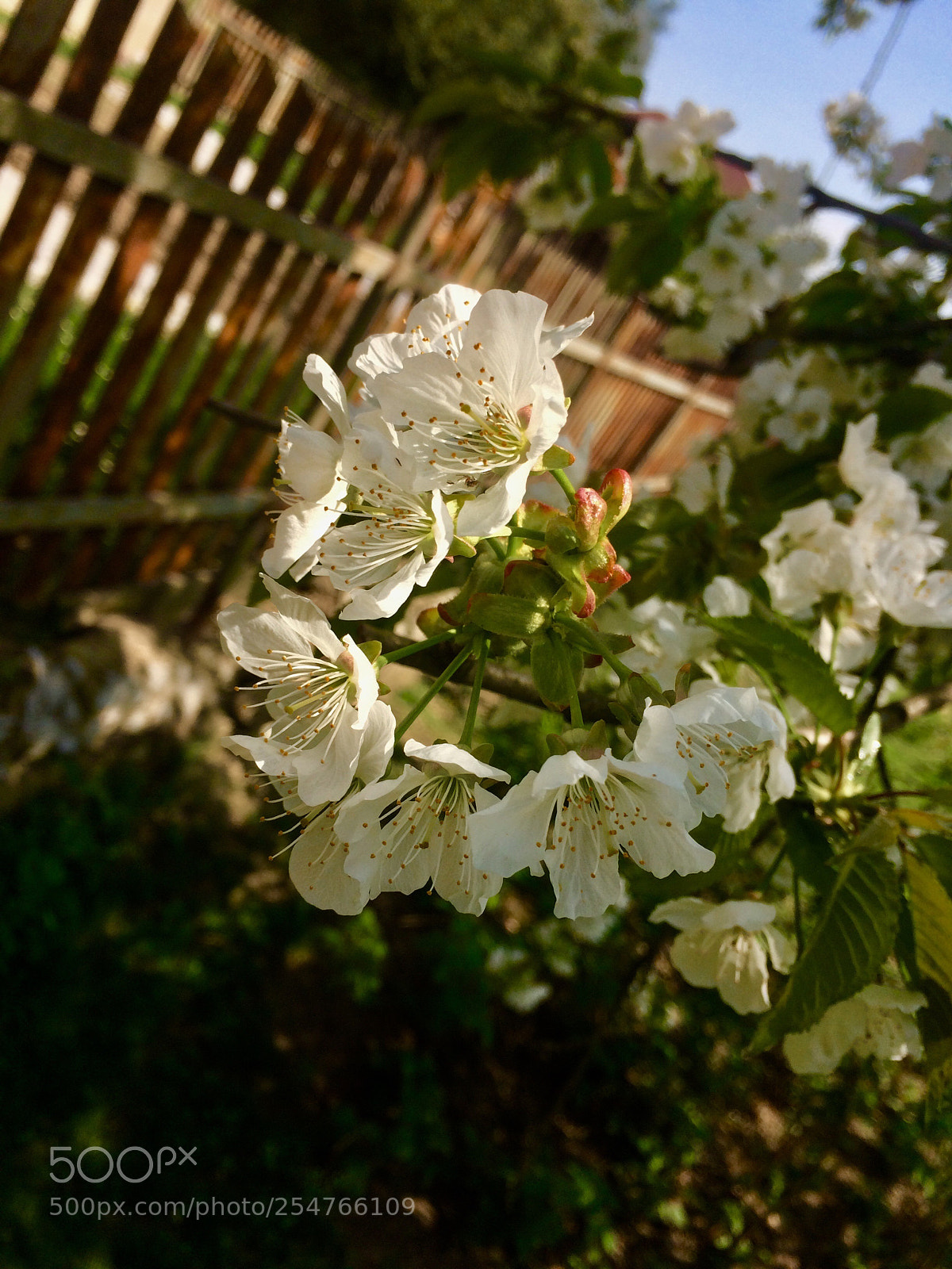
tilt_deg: -19.7
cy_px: 634
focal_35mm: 29
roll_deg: -30.2
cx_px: 476
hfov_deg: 48.2
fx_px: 1063
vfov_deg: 61.7
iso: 32
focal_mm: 4.15
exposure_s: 1/1414
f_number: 2.2
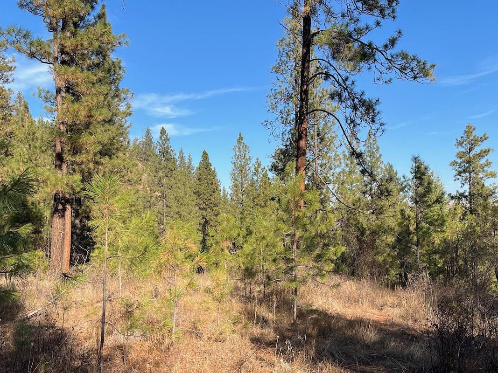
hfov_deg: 47.8
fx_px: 561
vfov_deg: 36.6
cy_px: 228
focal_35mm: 39
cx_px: 264
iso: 50
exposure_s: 1/2062
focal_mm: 5.1
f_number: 1.6
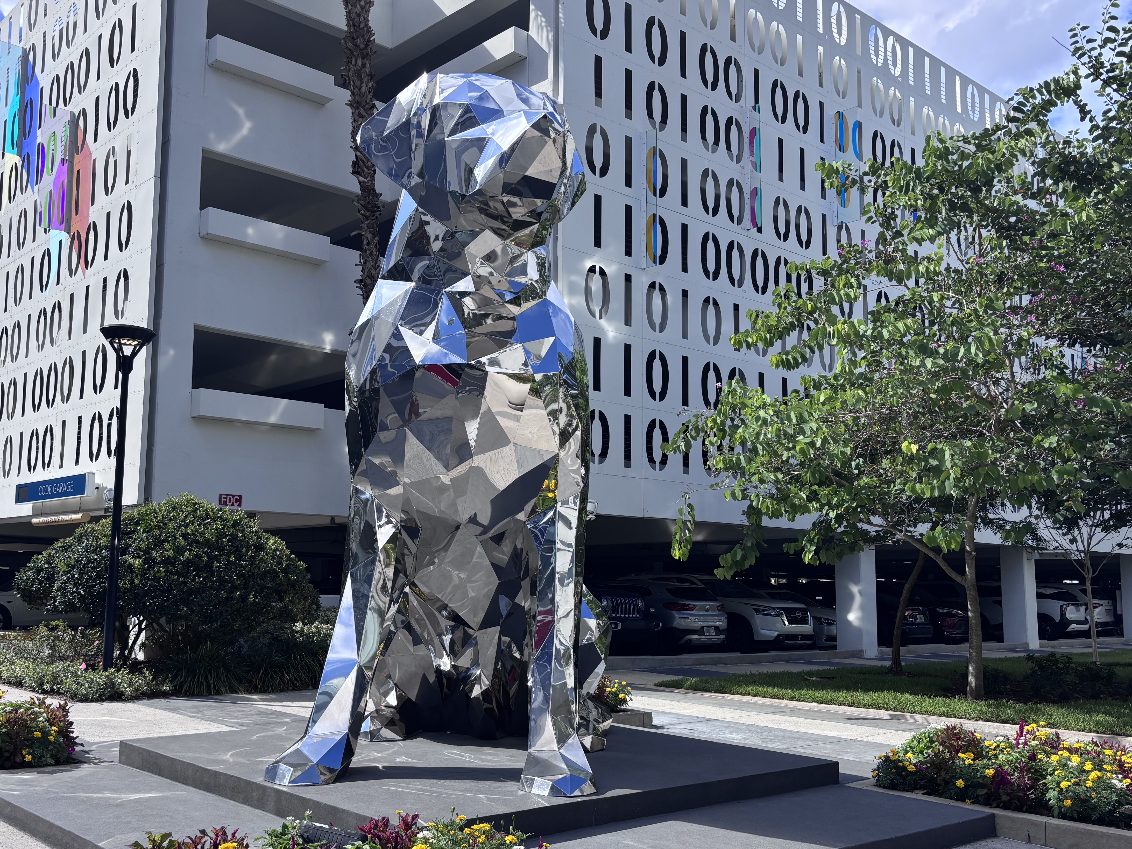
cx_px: 464
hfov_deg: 53.7
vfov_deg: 41.8
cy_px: 460
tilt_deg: +6.2
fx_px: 1112
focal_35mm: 34
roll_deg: -1.2
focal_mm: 5.96
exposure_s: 1/2513
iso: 50
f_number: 1.6
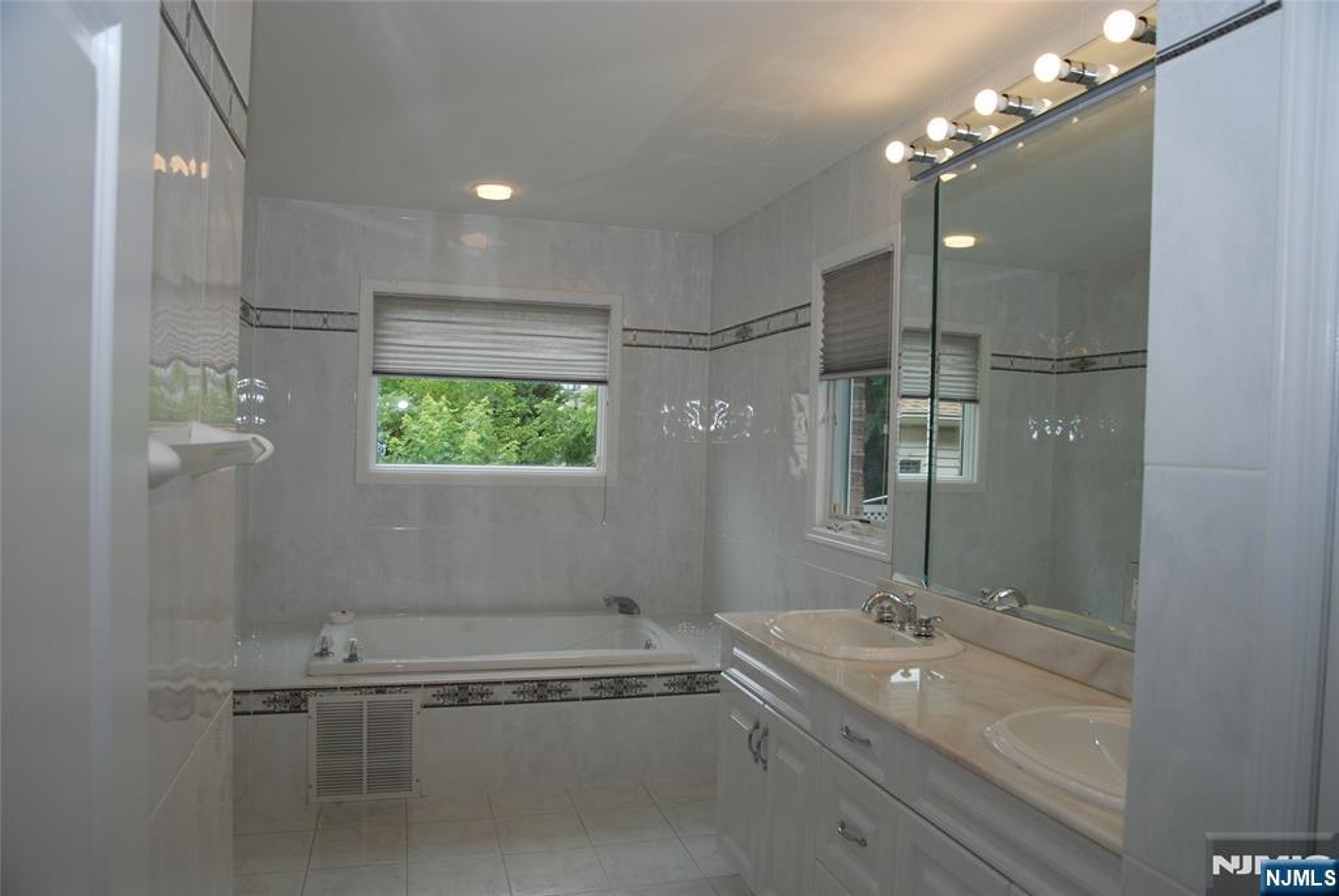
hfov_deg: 73.7
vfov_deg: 53.2
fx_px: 894
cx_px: 670
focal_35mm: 24
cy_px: 448
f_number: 5
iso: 200
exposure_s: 1/100
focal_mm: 16
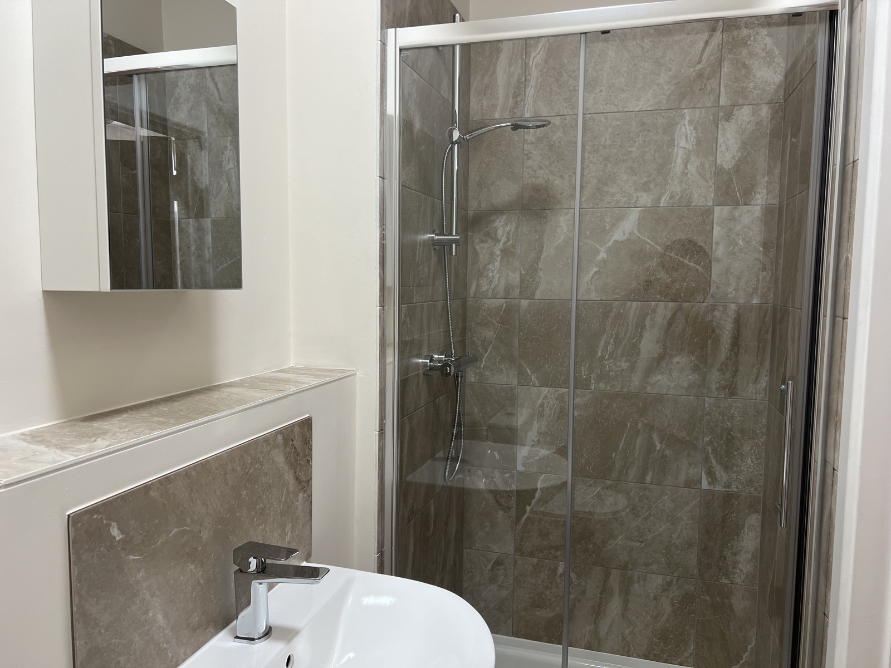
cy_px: 334
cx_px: 446
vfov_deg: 53.1
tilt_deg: -4.7
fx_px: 669
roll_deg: -0.3
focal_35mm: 26
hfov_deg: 67.3
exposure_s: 1/100
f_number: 1.5
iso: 125
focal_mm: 5.7
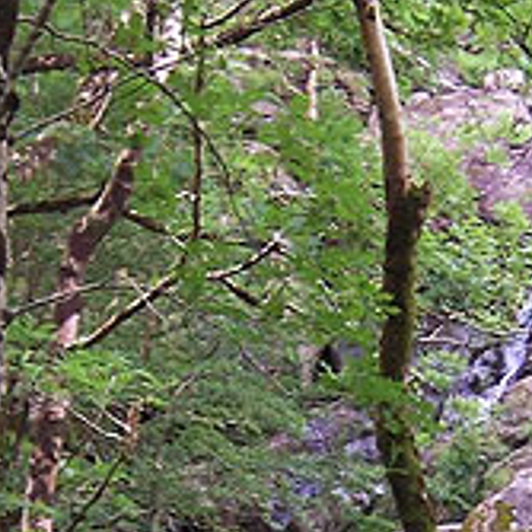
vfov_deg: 9.6
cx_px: 376
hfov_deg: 9.6
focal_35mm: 182
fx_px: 3165
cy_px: 507
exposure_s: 1/45
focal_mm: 11
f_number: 4
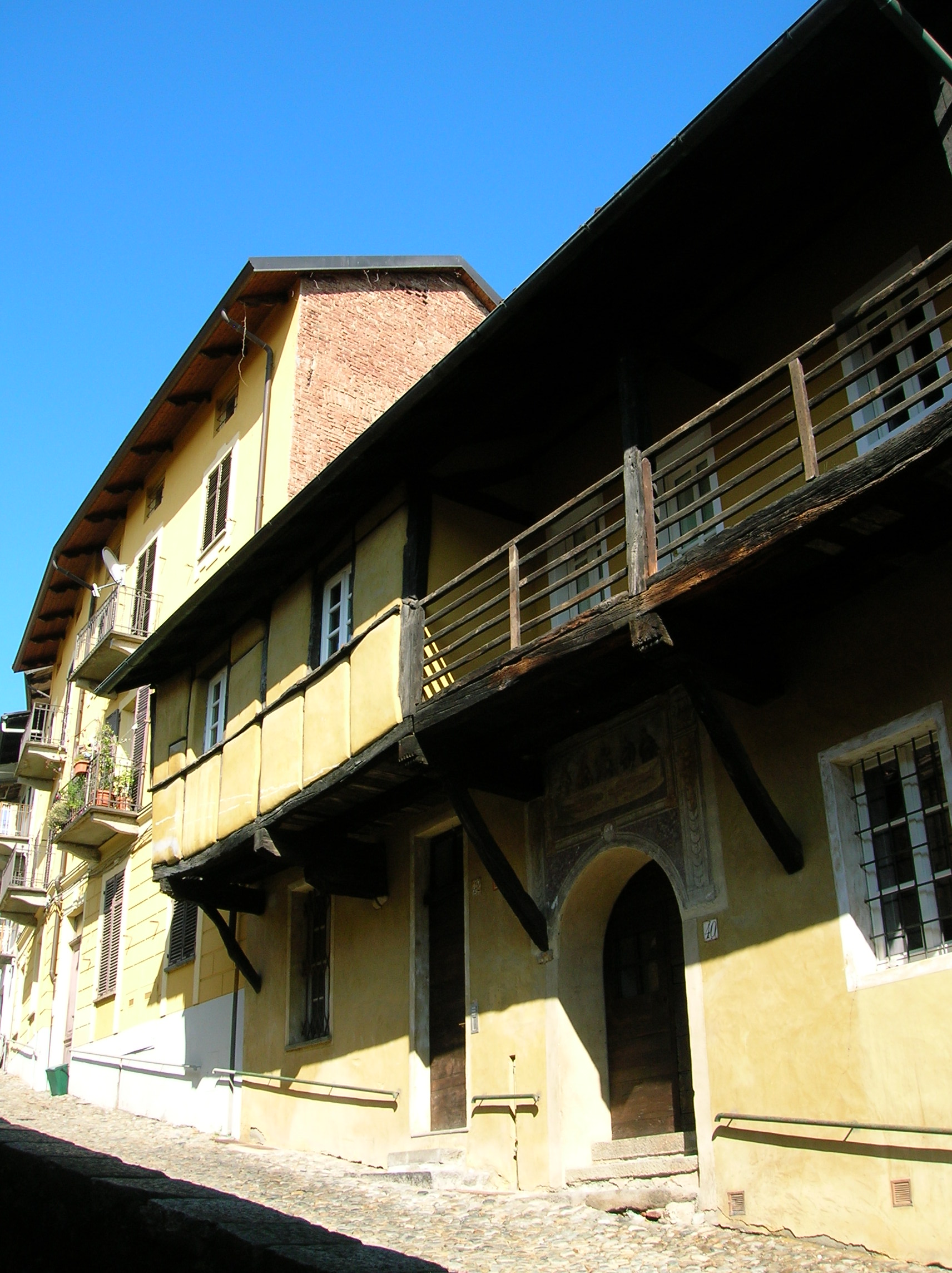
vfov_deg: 54.0
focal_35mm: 34
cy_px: 636
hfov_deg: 41.7
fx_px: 1249
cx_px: 476
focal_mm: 5.7
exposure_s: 1/160
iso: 50
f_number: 4.9
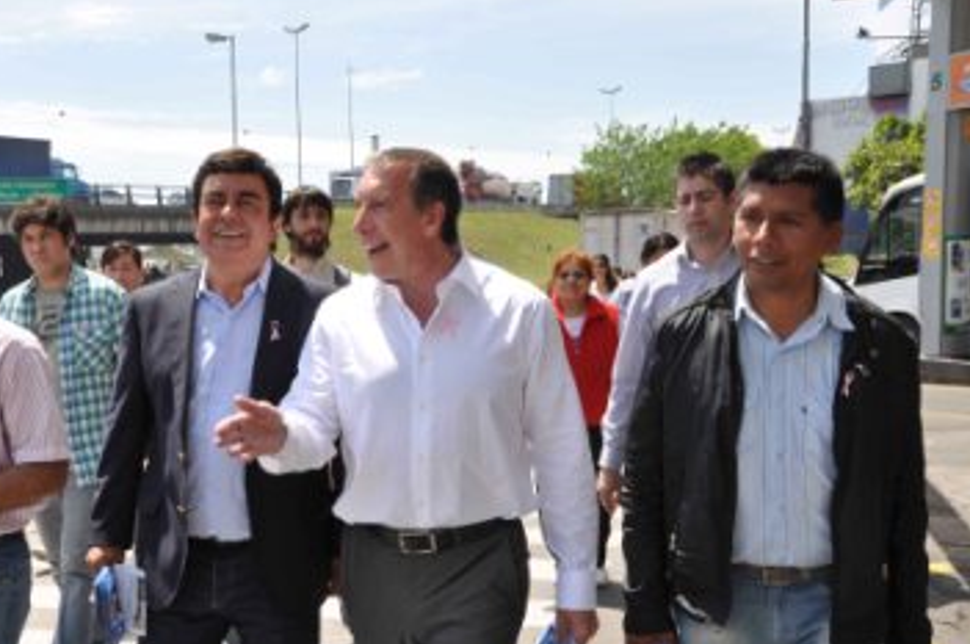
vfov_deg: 29.1
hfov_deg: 42.4
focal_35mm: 46
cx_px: 354
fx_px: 1238
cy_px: 379
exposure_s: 1/200
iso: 250
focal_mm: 24
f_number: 11
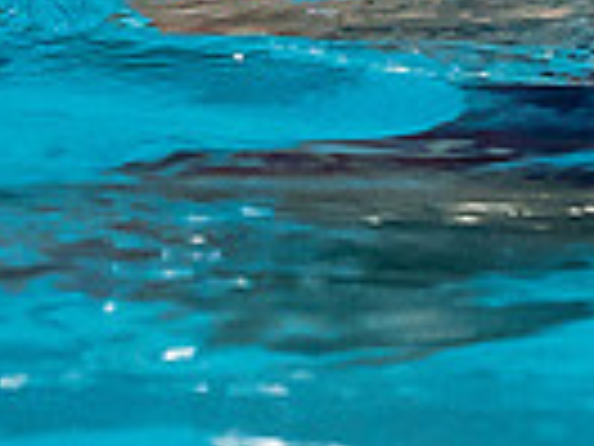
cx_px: 1512
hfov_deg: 0.5
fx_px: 72688
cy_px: -355
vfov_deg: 0.4
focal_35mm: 4236
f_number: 2.8
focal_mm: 200
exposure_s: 1/1000
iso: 3200
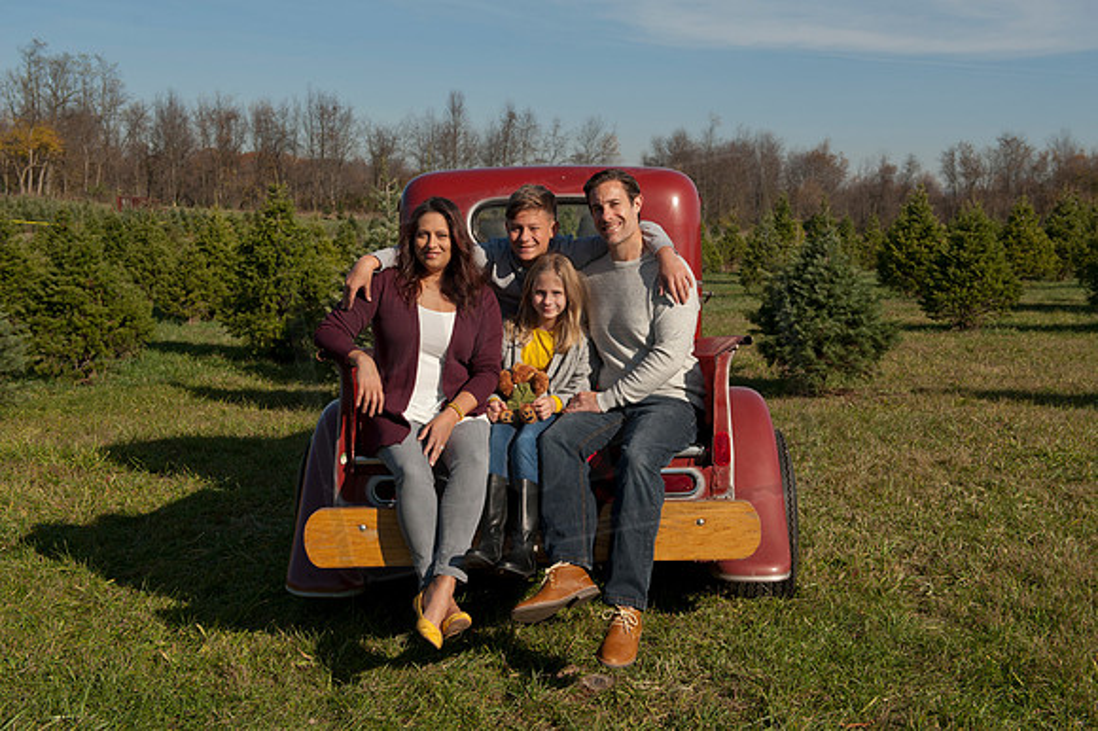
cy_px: 366
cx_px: 549
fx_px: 1372
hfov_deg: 43.6
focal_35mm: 45
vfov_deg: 29.8
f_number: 7.1
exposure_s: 1/800
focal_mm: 45
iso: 100
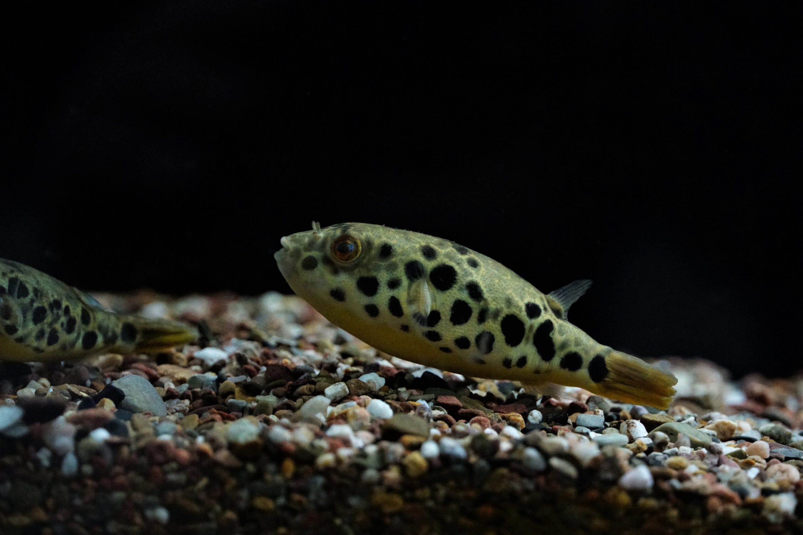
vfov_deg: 8.9
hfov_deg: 13.3
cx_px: 402
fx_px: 3446
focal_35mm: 154
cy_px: 268
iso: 10000
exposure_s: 1/200
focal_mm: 103
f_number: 5.6
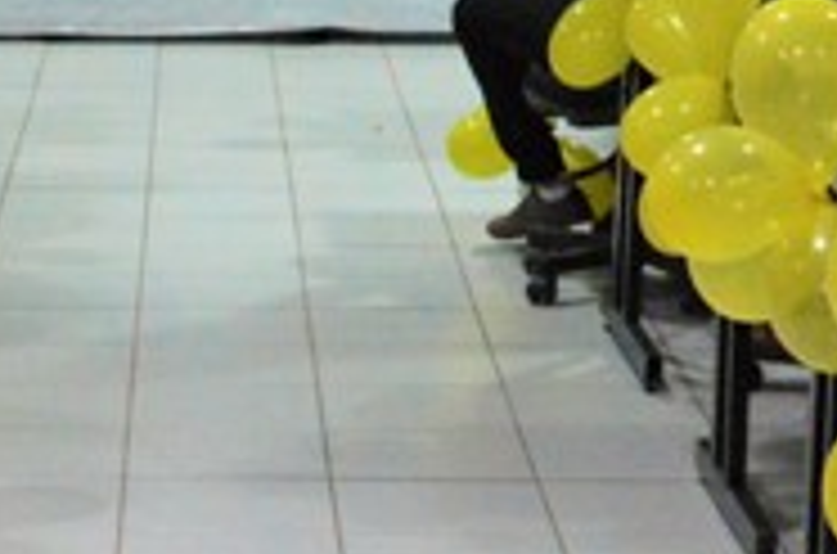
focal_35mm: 149
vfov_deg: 9.1
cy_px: 511
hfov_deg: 13.7
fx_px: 3455
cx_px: 130
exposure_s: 1/160
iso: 3200
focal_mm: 18
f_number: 3.5
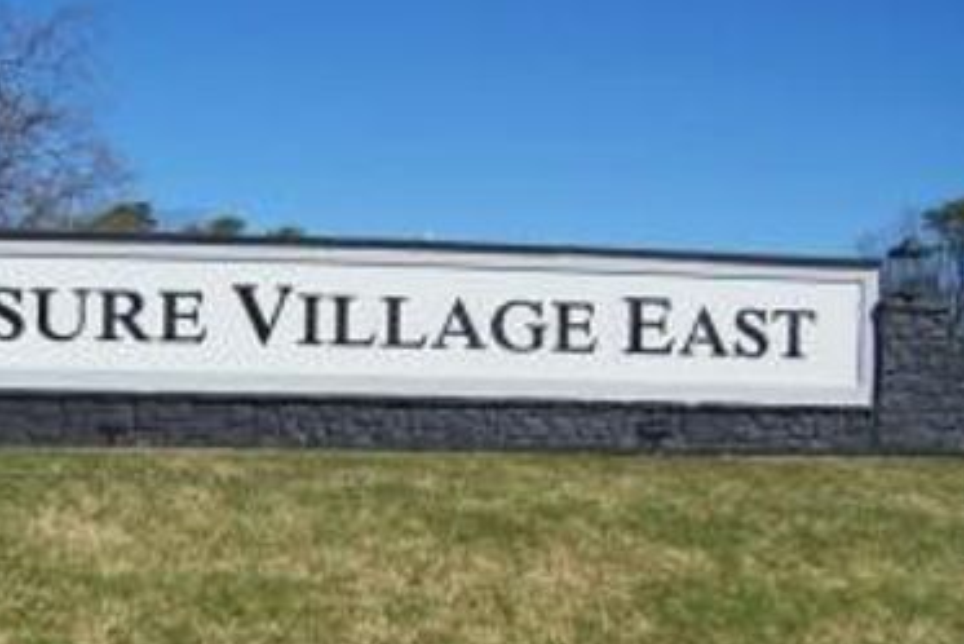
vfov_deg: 25.4
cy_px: 436
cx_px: 326
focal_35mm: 53
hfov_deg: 37.1
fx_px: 1420
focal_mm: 6.3
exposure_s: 1/1000
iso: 80
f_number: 4
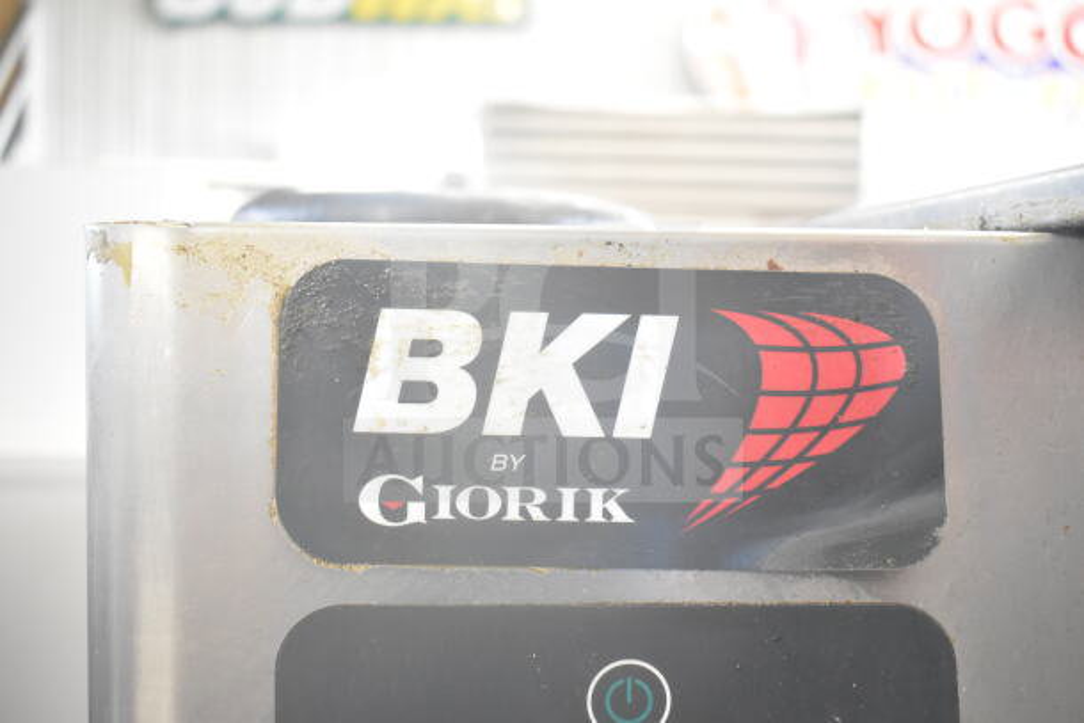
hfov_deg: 43.6
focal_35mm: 45
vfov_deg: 29.9
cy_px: 362
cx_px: 542
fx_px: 1355
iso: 3200
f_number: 4.2
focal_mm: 30
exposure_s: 1/50
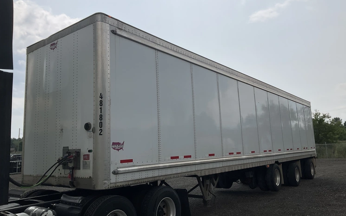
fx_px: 292
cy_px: 103
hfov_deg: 61.2
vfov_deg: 40.6
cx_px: 174
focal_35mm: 31
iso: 25
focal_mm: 3
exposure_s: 1/3788
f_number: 1.8
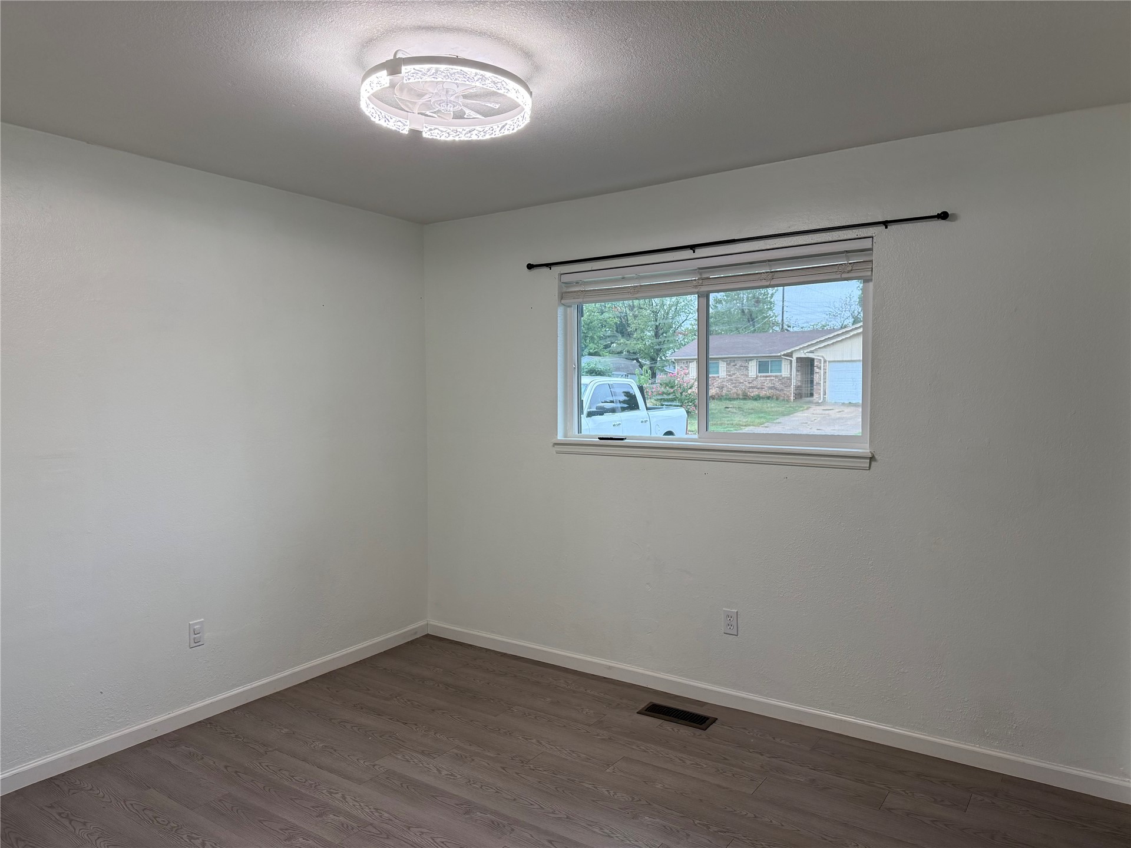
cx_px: 566
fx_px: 784
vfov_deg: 56.8
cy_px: 424
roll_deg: +0.6
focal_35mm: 24
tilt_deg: -2.9
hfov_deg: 71.6
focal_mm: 6.76
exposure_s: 1/250
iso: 200
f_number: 1.78
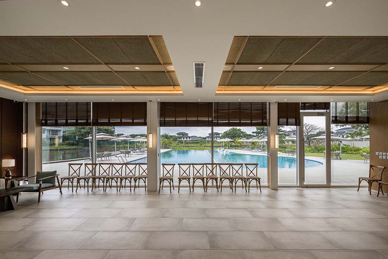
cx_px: 194
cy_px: 130
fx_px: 151
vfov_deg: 81.2
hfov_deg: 104.3
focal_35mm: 14
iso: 400
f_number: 9
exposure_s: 1/200
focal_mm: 14
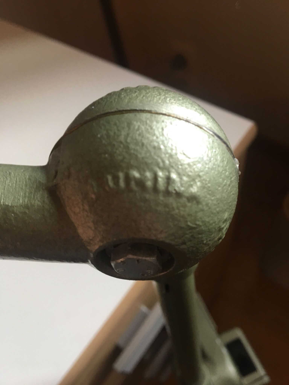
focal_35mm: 29
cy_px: 192
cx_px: 144
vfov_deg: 61.7
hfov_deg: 48.2
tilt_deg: -58.2
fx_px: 323
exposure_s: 1/33
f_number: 2.2
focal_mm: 4.15
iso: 100
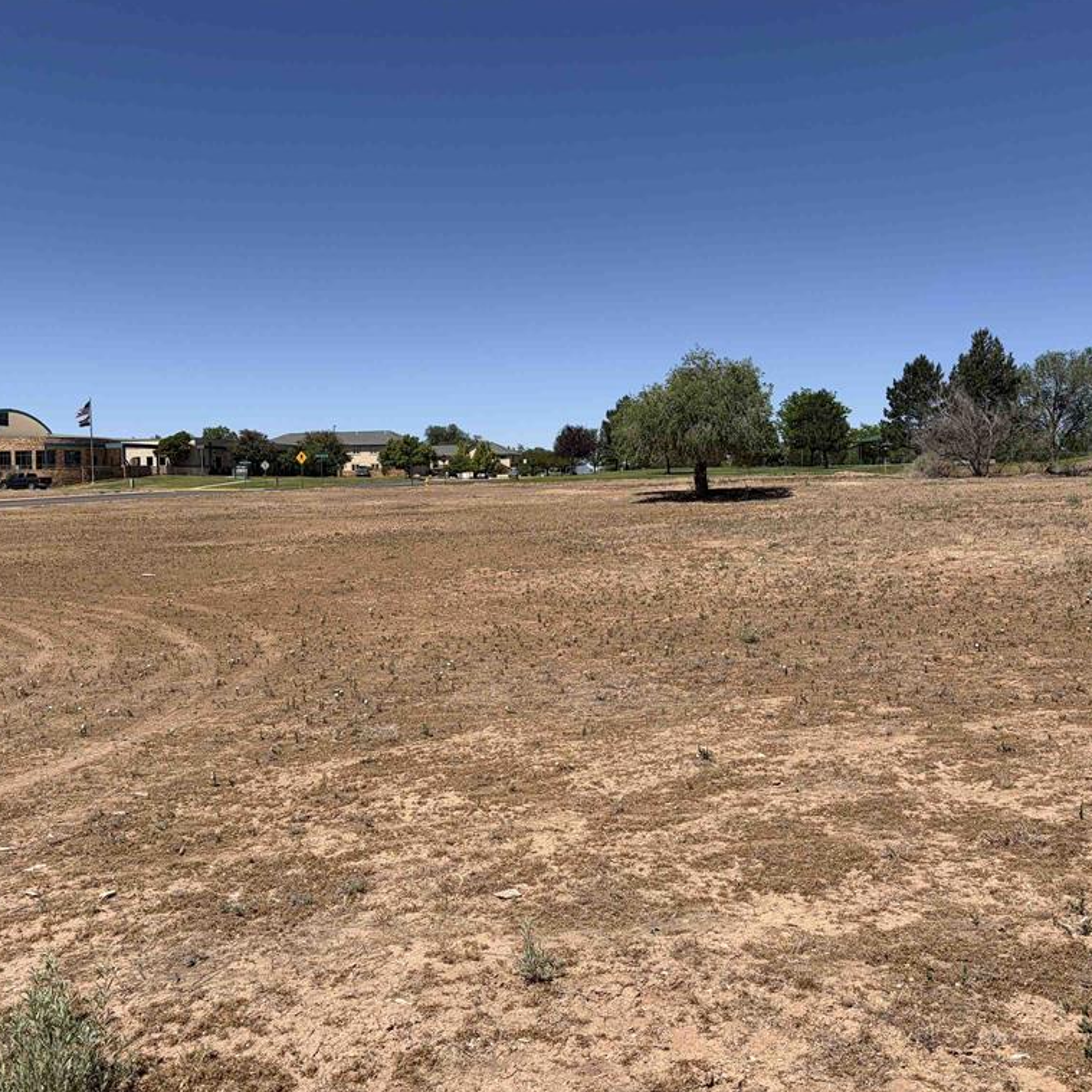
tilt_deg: -2.3
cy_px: 544
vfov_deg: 52.5
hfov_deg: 52.4
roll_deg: +0.8
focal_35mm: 31
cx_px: 489
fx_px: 1106
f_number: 1.6
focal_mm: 5.96
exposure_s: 1/6993
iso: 64
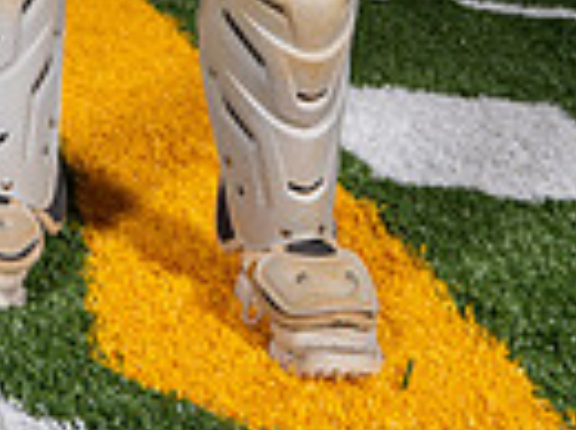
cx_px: 89
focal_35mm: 100
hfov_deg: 19.4
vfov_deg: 12.3
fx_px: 1661
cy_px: -532
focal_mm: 30
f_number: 5.6
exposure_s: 1/200
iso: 200
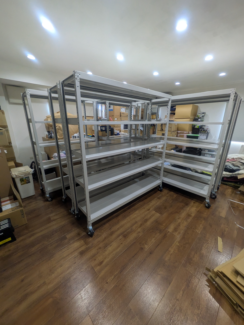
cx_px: 122
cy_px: 162
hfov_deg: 85.7
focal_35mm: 14
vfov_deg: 102.0
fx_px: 131
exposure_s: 1/120
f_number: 2.2
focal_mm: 1.83
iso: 323
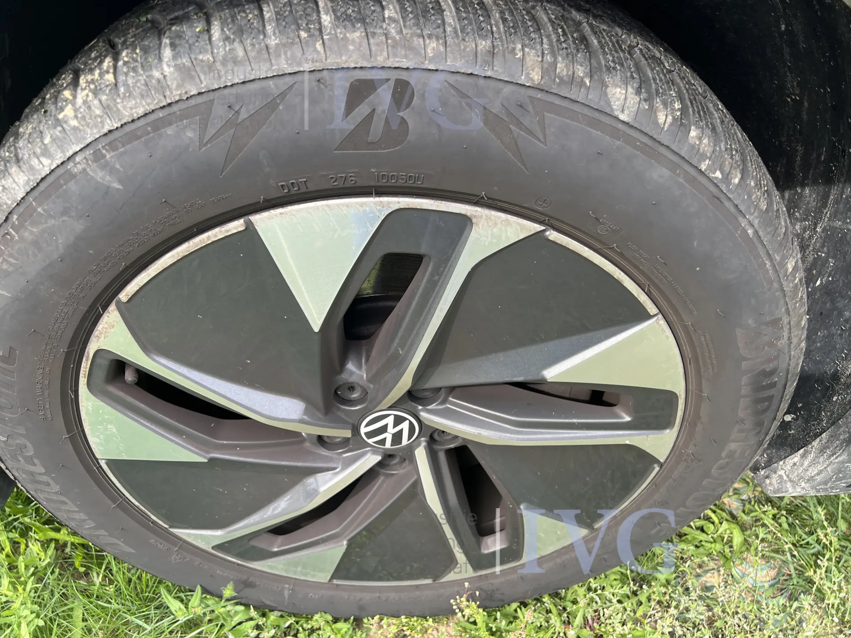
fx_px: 639
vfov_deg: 53.1
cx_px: 426
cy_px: 319
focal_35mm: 26
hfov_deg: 67.3
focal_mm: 5.7
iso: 50
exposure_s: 1/300
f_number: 1.5
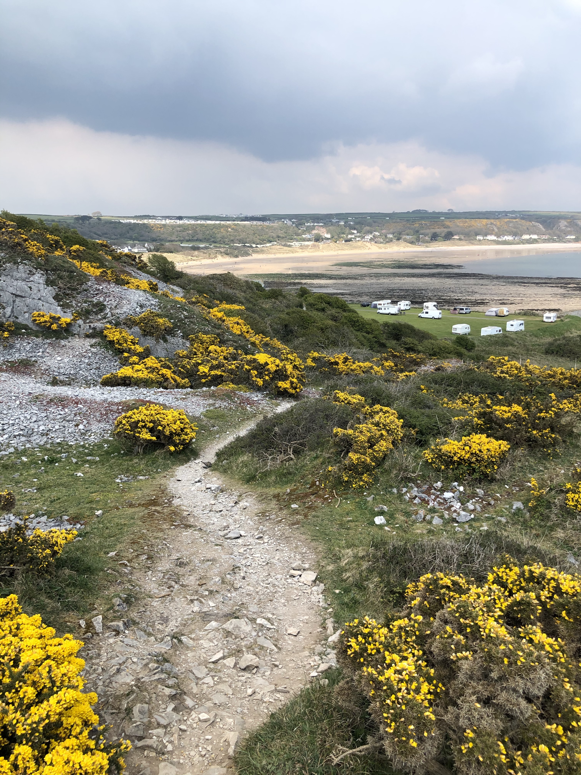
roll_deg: +0.3
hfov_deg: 49.7
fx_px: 627
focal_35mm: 28
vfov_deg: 63.4
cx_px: 290
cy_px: 388
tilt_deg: -13.1
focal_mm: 3.99
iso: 20
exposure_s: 1/1372
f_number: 1.8
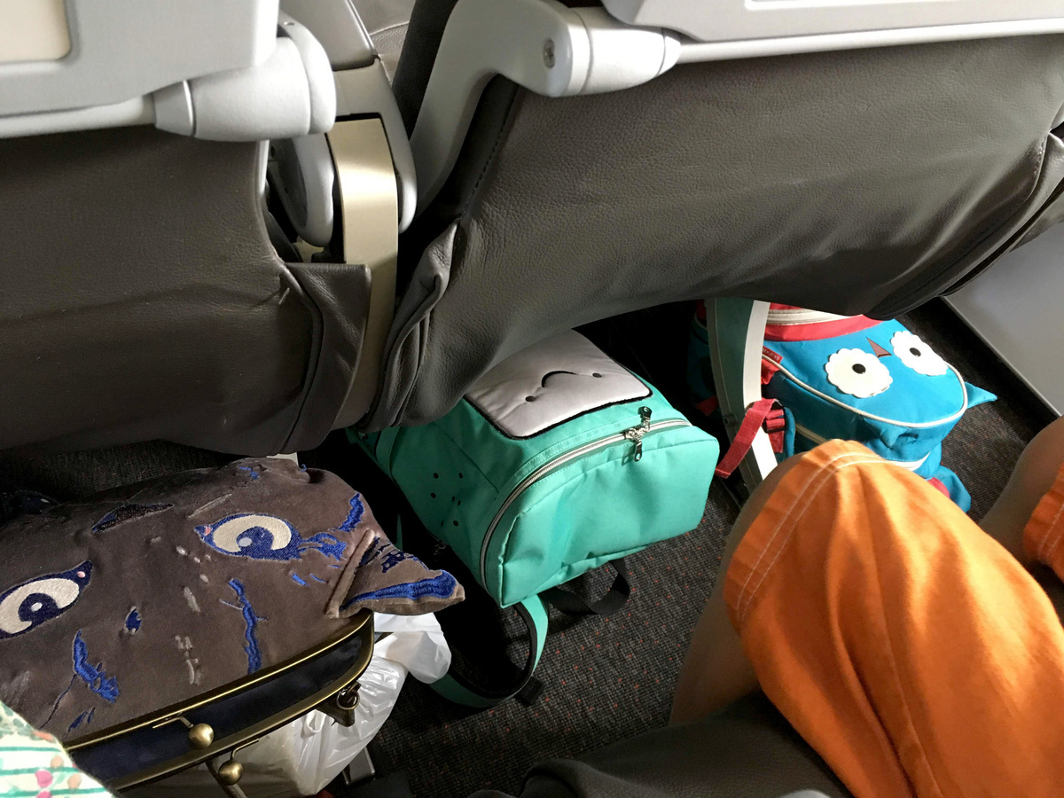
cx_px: 532
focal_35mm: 29
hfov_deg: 61.7
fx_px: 891
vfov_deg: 48.2
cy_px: 399
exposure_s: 1/17
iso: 200
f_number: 2.2
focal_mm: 4.15
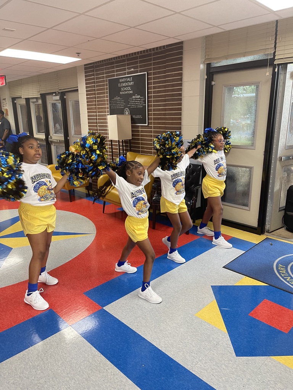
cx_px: 146
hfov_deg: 54.9
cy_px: 195
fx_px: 282
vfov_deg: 69.4
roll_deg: +0.4
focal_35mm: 25
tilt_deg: -15.5
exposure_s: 1/60
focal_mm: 5.1
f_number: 1.6
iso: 160
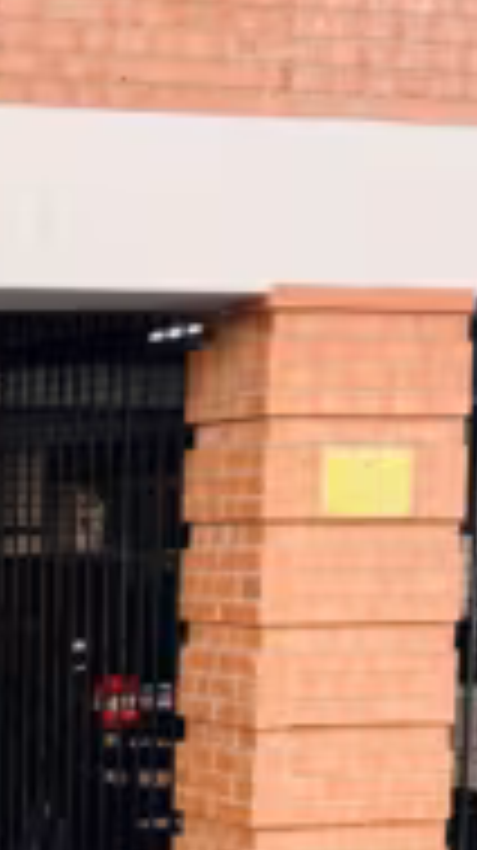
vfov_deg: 23.1
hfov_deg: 12.3
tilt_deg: -7.1
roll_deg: +0.7
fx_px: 2028
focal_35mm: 90
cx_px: -374
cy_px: 751
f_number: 1.5
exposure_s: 1/526
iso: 50
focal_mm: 5.7
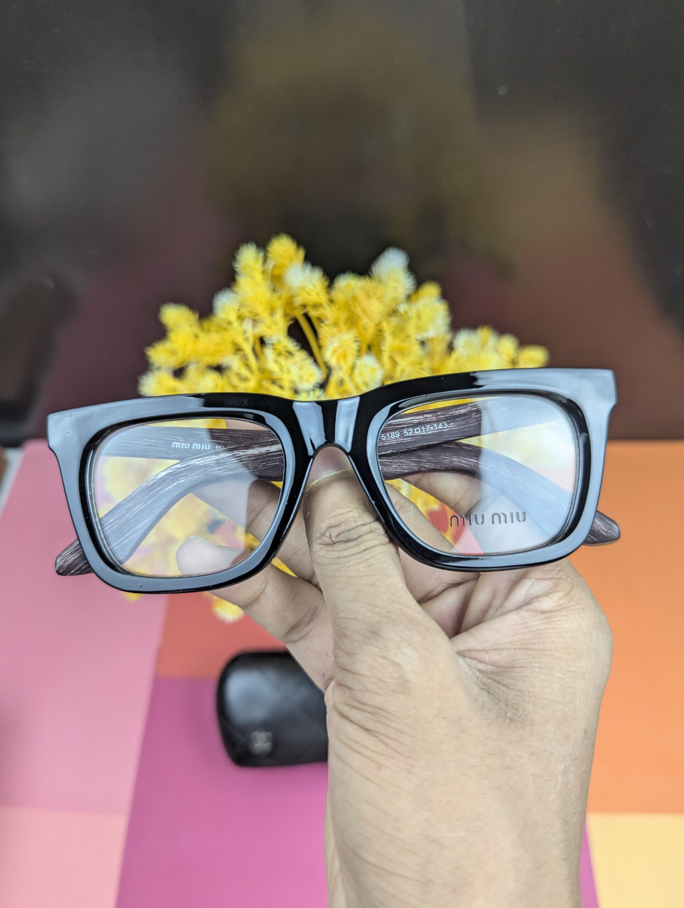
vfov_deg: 71.5
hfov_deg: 56.9
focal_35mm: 24
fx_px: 631
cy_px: 454
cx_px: 342
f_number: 1.85
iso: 86
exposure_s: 1/100
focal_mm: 6.81
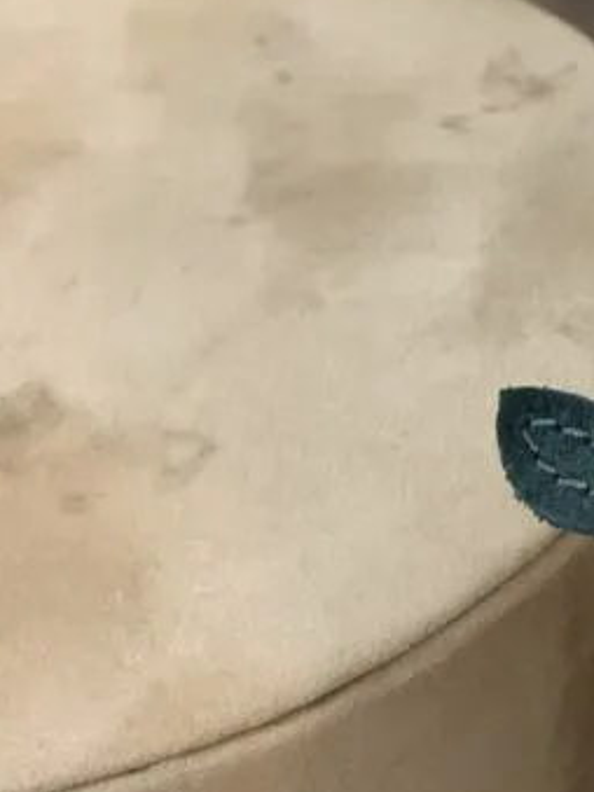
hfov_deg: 9.2
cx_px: 896
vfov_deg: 12.5
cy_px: 117
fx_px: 3594
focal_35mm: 157
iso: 125
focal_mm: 6
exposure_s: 1/25
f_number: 2.4
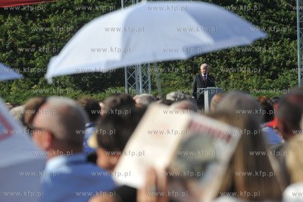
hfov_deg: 10.3
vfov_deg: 6.9
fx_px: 1682
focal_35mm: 200
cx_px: 152
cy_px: 101
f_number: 8
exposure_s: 1/1000
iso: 320
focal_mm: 200
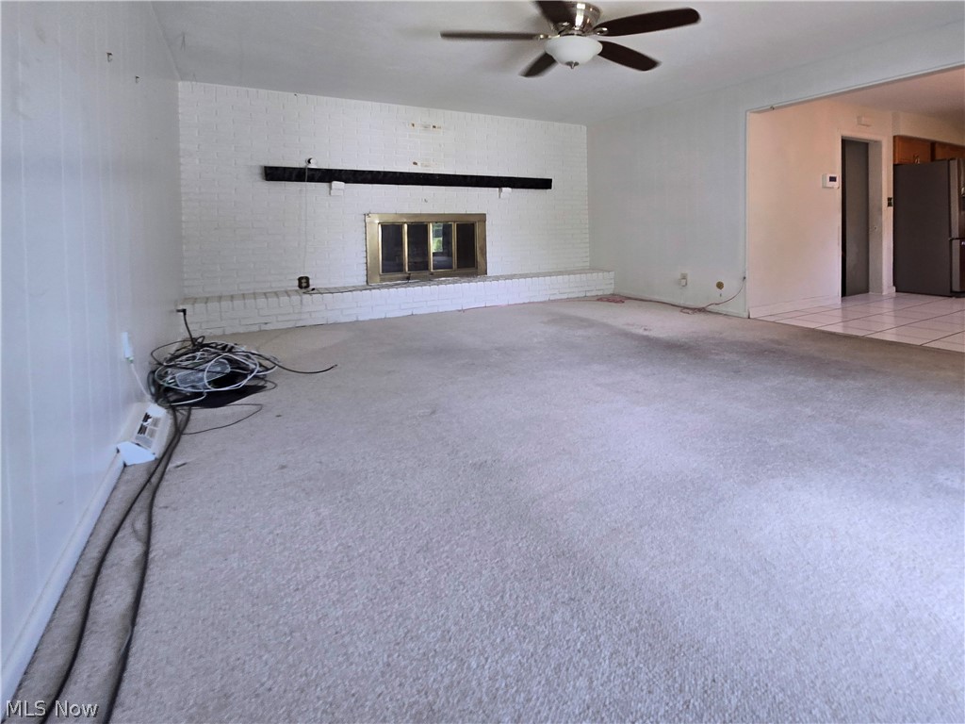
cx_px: 482
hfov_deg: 106.2
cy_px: 362
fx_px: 362
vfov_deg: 89.9
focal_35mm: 13
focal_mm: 2.2
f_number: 2.2
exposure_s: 1/60
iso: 100
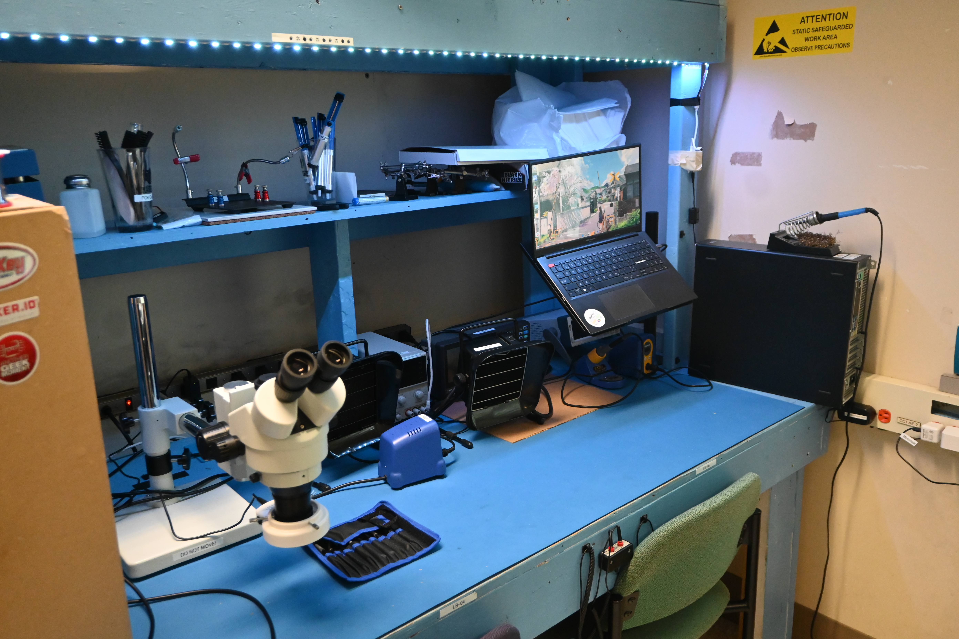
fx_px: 779
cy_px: 320
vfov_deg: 44.6
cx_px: 480
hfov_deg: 63.2
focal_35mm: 29
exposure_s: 1/100
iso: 3200
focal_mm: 19.5
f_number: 3.8
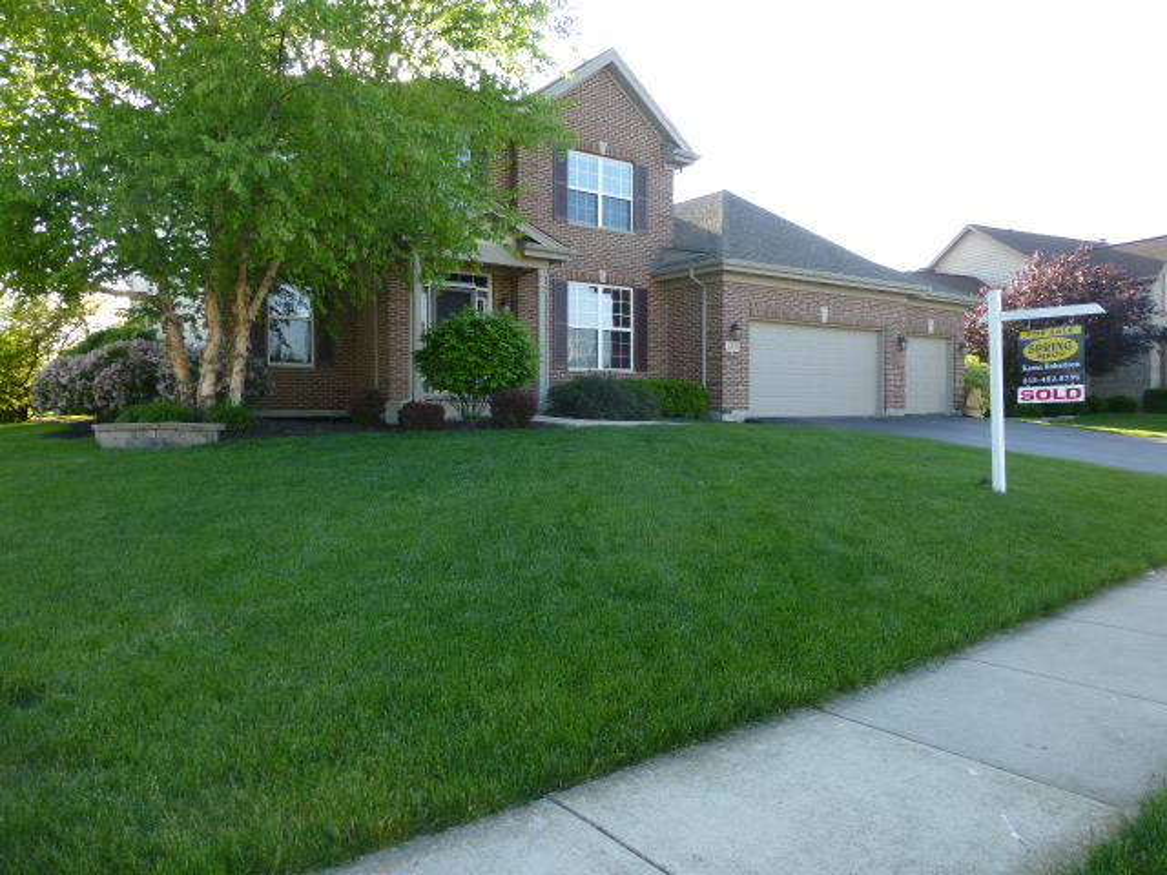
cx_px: 584
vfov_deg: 56.8
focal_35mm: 24
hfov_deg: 71.6
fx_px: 809
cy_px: 438
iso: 200
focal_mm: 4.3
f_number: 3.5
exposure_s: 1/250
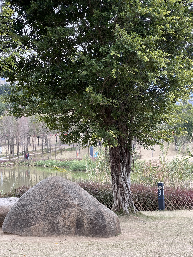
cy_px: 128
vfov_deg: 25.3
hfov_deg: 19.1
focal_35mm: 77
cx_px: 96
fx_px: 572
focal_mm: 9
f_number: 2.8
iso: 64
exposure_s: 1/99
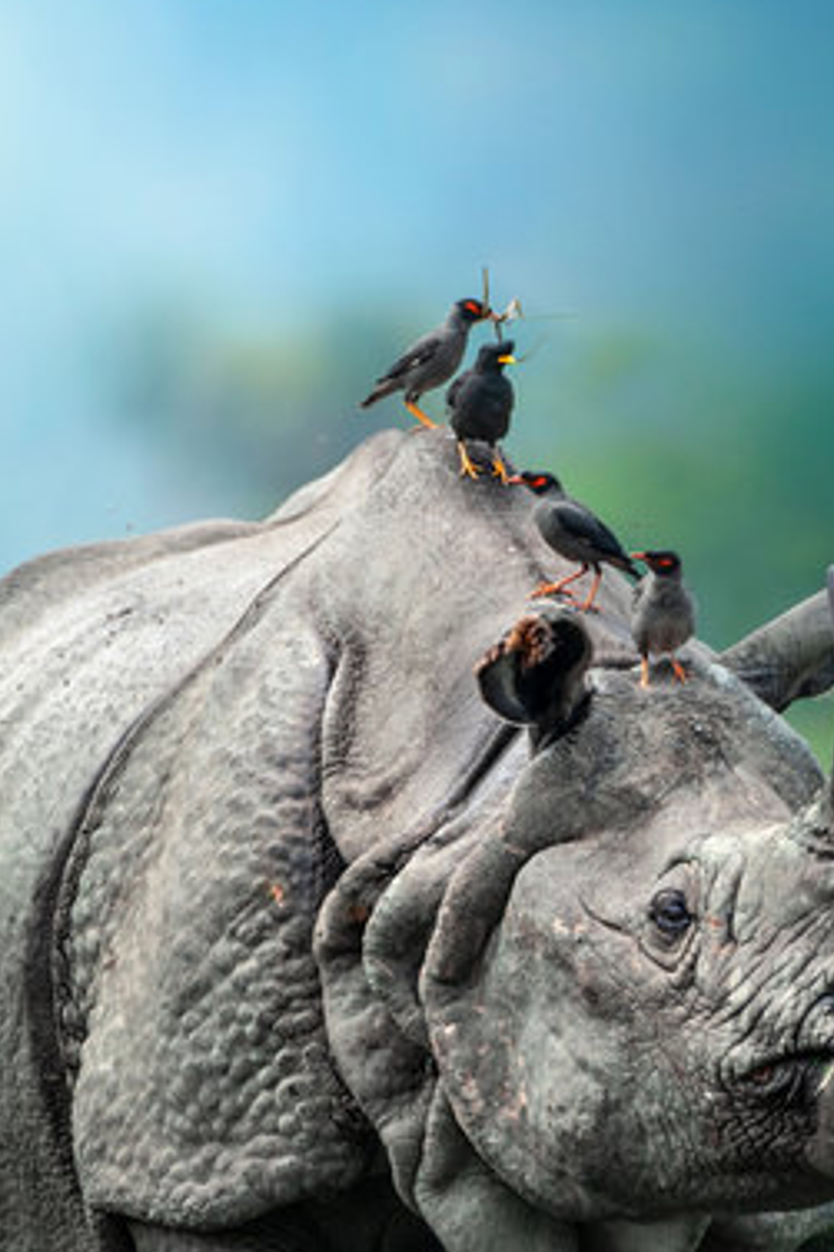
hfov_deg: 1.2
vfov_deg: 1.7
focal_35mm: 1191
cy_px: 865
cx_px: 470
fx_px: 41422
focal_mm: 500
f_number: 5.6
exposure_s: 1/640
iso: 250
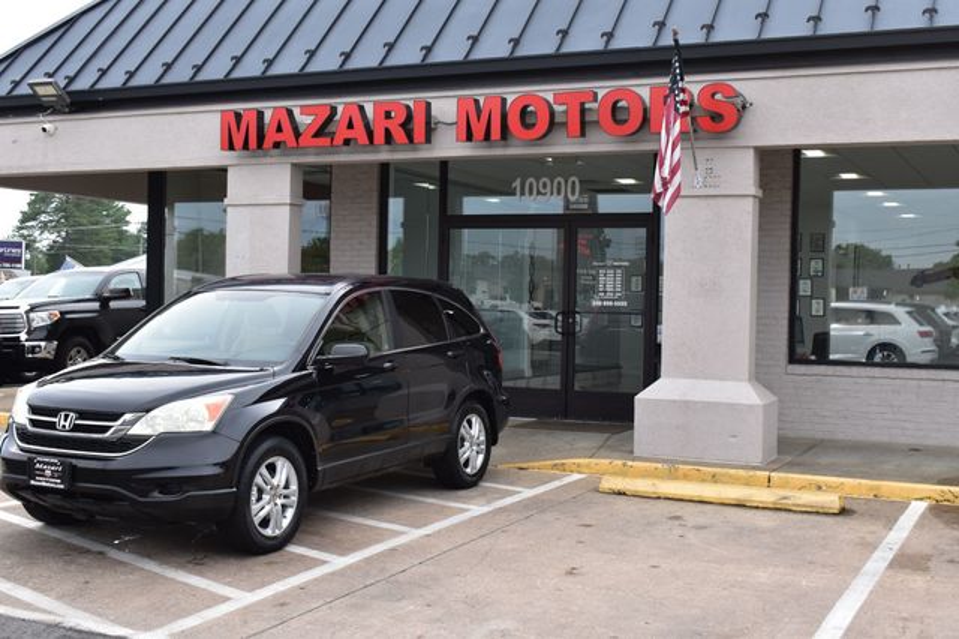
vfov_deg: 28.9
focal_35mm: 46
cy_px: 320
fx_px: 1238
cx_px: 480
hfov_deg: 42.3
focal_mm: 31
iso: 400
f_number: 9
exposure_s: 1/160
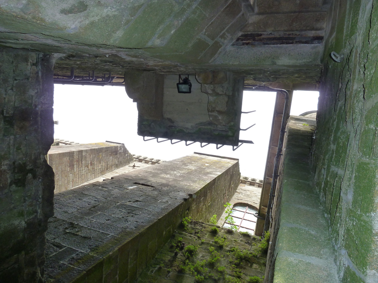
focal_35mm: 25
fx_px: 273
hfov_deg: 69.4
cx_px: 189
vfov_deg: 54.9
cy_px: 142
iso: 125
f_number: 4
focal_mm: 4.1
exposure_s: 1/160
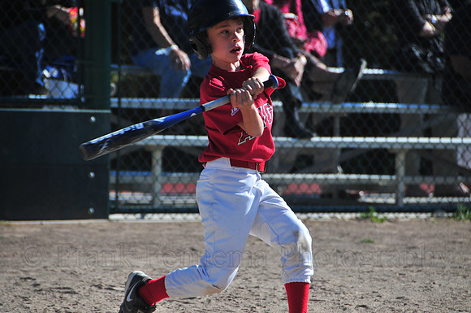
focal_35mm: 300
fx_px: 3919
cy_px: 156
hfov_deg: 6.9
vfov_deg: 4.6
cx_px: 236
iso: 200
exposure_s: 1/1000
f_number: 5.6
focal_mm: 200
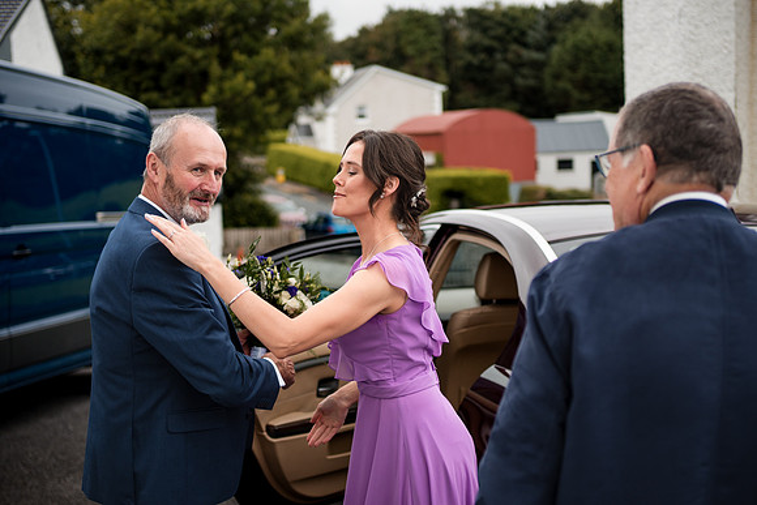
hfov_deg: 38.2
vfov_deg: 26.0
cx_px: 378
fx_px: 1094
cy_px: 252
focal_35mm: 52
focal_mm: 35
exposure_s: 1/1600
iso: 100
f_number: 1.8
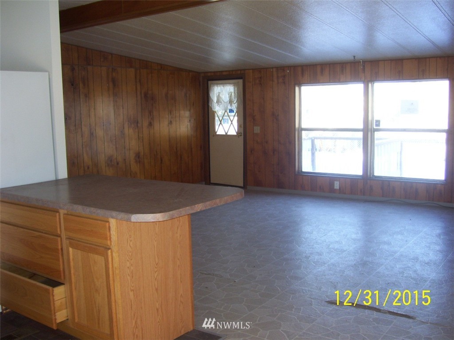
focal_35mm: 36
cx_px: 227
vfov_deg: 39.7
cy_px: 170
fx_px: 472
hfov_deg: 51.4
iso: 80
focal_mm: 6
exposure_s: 1/60
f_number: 2.7
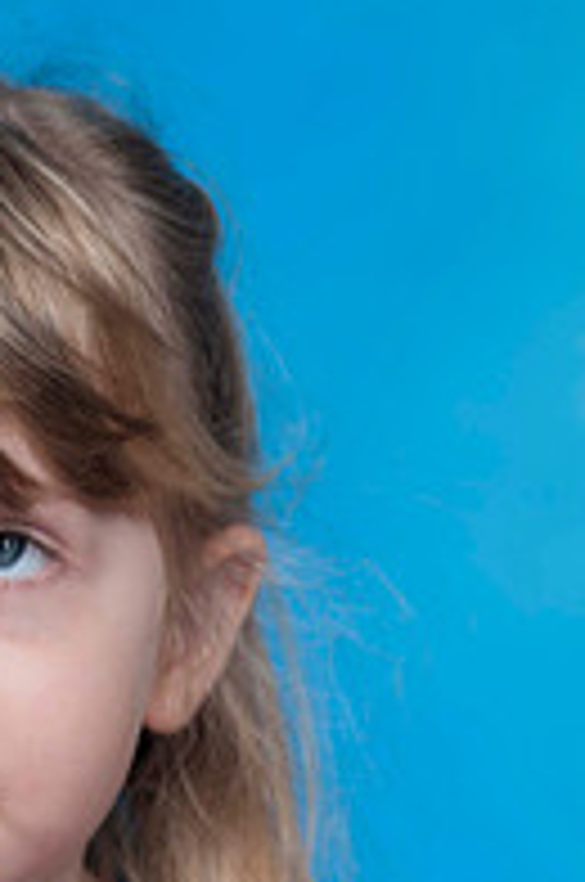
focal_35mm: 431
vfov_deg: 4.8
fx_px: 10542
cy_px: 774
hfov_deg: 3.2
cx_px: -74
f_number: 4.5
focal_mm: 125
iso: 100
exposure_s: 1/80
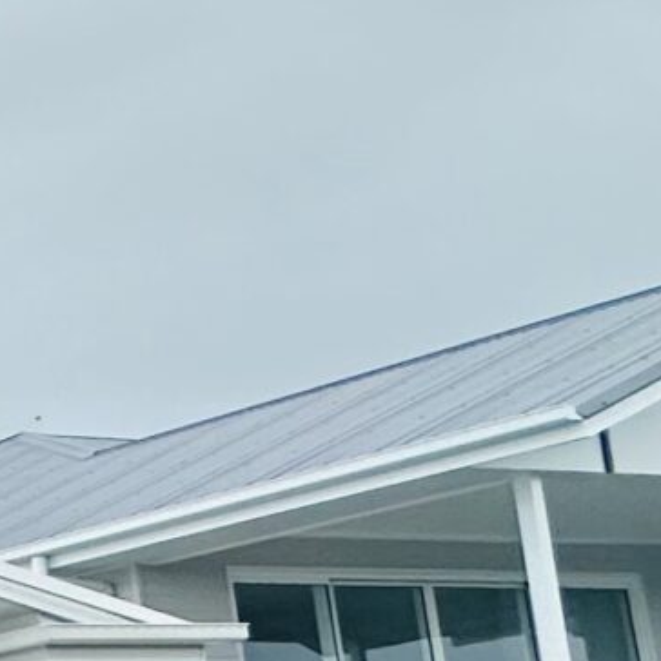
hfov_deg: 10.1
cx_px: -1545
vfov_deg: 18.7
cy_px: 823
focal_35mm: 87
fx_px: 1880
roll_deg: +1.3
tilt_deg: +5.8
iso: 50
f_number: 2.2
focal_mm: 2.22
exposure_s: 1/1062
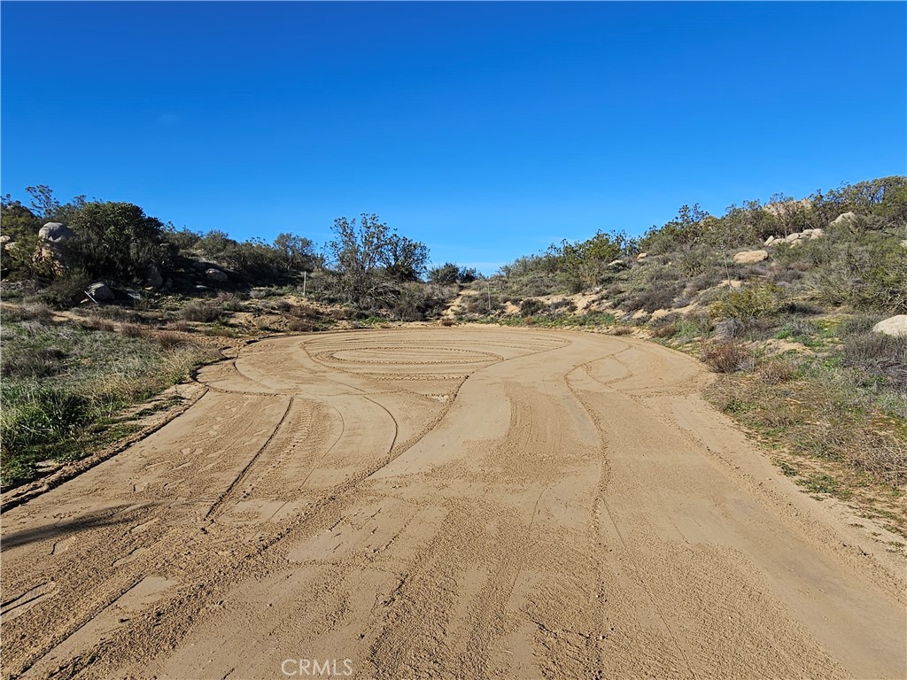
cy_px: 340
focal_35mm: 13
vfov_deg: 89.9
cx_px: 454
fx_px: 341
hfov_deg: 106.2
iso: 50
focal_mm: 2.2
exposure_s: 1/2628
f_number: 2.2
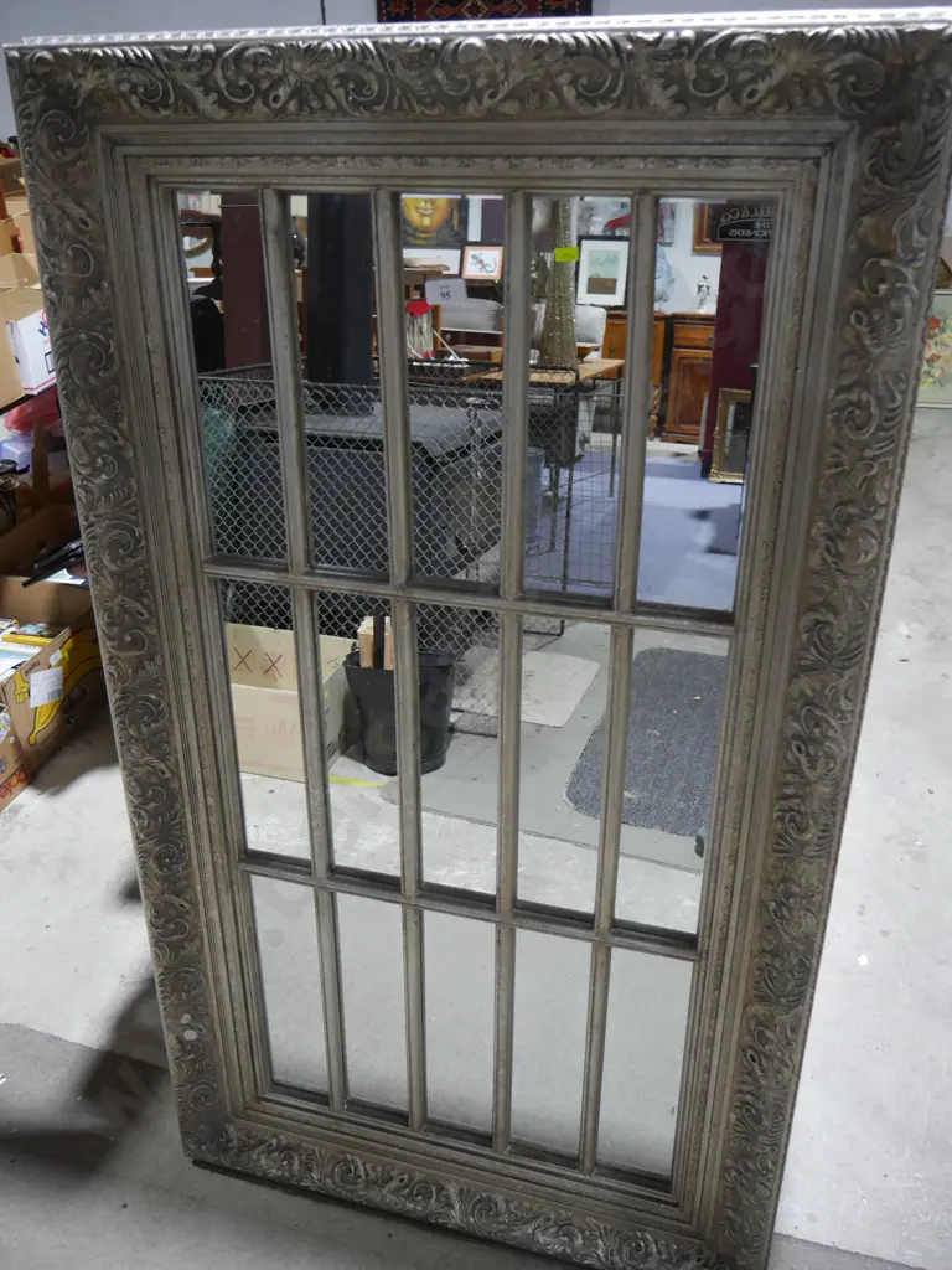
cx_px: 476
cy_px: 635
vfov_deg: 63.4
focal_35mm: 28
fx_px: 1027
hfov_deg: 49.7
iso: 500
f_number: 3.5
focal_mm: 14
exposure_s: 1/60
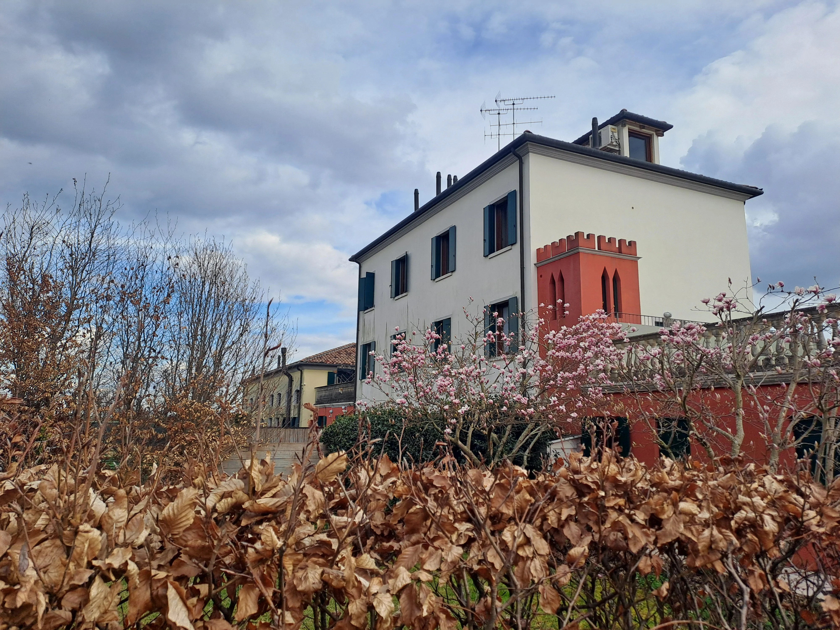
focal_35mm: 25
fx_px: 607
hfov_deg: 69.4
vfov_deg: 54.9
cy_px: 315
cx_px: 420
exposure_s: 1/1054
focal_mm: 4.65
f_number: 1.8
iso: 32
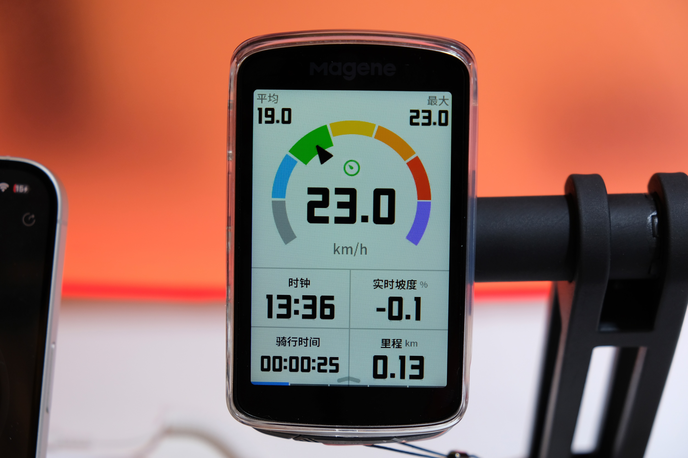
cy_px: 229
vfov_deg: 20.3
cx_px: 344
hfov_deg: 30.1
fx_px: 1280
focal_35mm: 67
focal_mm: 44.4
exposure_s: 1/420
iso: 400
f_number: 4.5
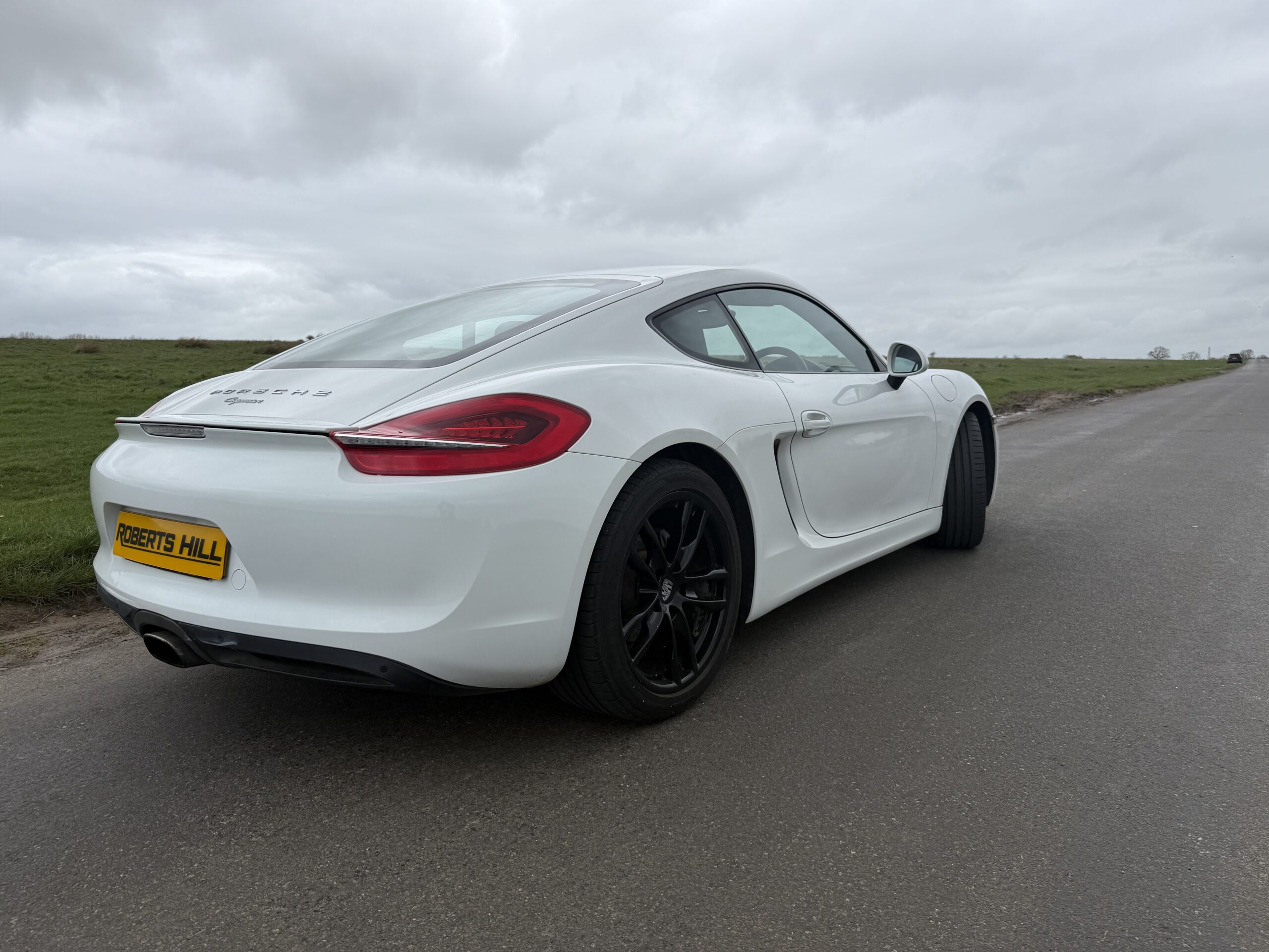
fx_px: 880
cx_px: 634
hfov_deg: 71.6
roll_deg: -0.2
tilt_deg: -5.9
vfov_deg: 56.8
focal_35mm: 24
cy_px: 476
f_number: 1.78
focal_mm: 6.76
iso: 80
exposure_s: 1/3425
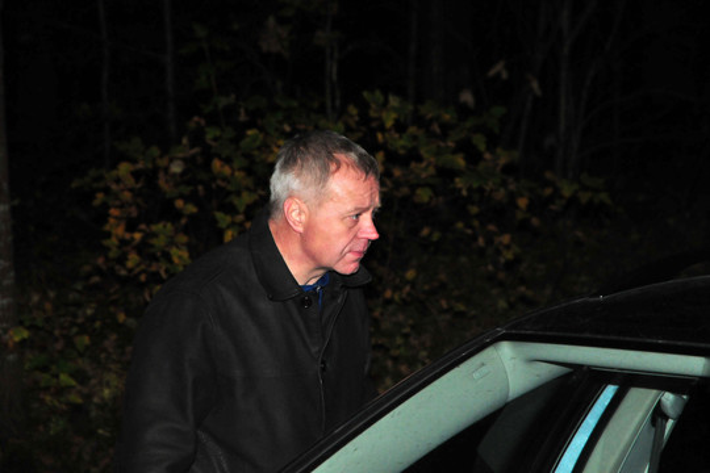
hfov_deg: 16.1
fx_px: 2514
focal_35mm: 128
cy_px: 236
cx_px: 355
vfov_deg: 10.8
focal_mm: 85
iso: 1250
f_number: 6.3
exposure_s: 1/40
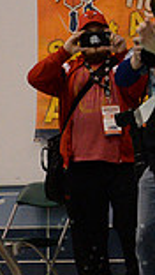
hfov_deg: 3.1
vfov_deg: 5.5
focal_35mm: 390
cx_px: 484
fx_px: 2843
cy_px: 51
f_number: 3.5
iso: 6400
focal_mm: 100
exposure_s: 1/400
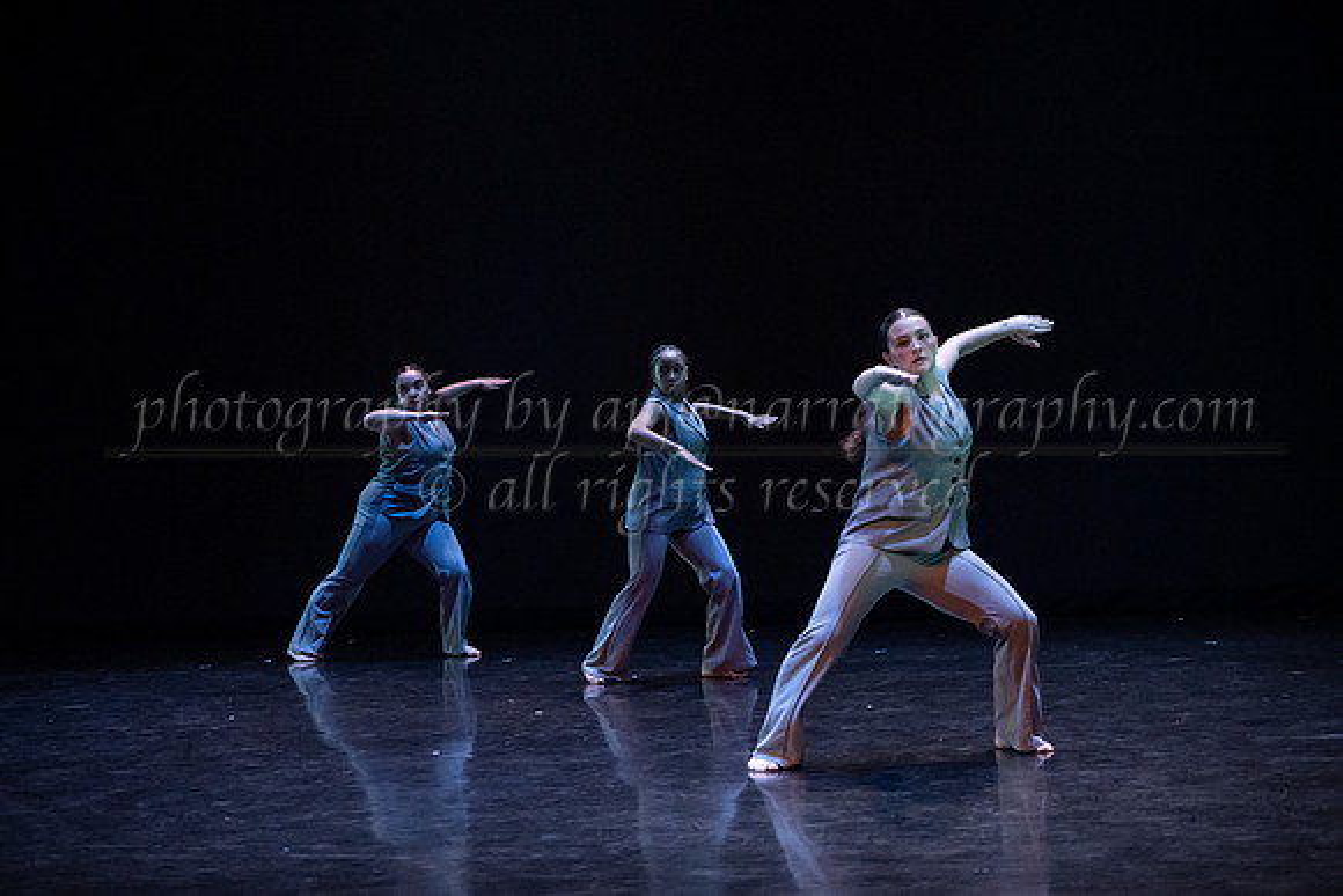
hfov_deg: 25.4
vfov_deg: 17.1
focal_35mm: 80
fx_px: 2975
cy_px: 441
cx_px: 671
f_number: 3.5
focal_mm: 75
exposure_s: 1/320
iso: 4000
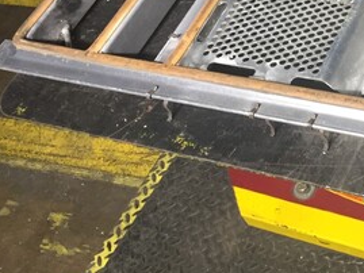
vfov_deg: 20.5
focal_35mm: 69
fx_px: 726
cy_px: -15
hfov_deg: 25.5
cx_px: 428
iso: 50
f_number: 2.2
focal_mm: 4.15
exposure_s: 1/30
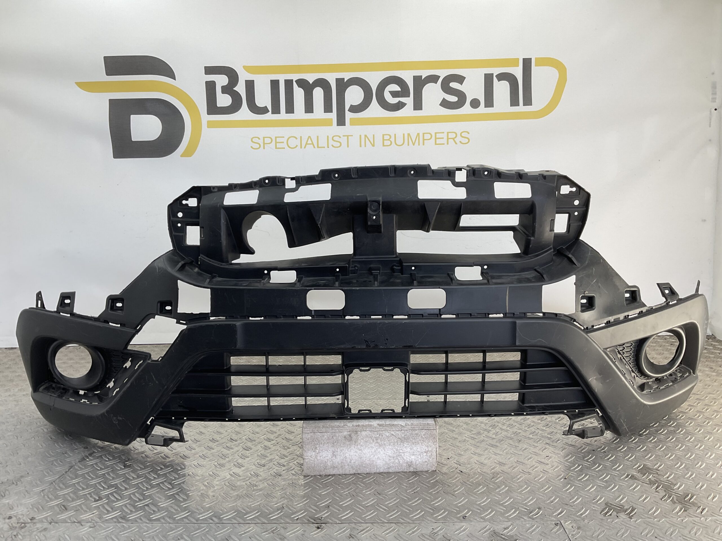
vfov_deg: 48.2
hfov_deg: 61.7
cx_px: 361
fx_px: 605
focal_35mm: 29
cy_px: 270
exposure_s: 1/150
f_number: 1.8
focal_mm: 3
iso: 16
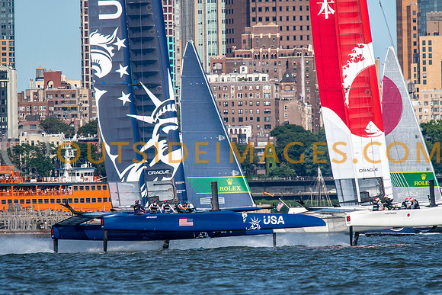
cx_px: 221
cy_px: 148
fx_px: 7736
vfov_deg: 2.2
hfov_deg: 3.3
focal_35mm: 630
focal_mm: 420
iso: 500
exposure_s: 1/2500
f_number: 5.6
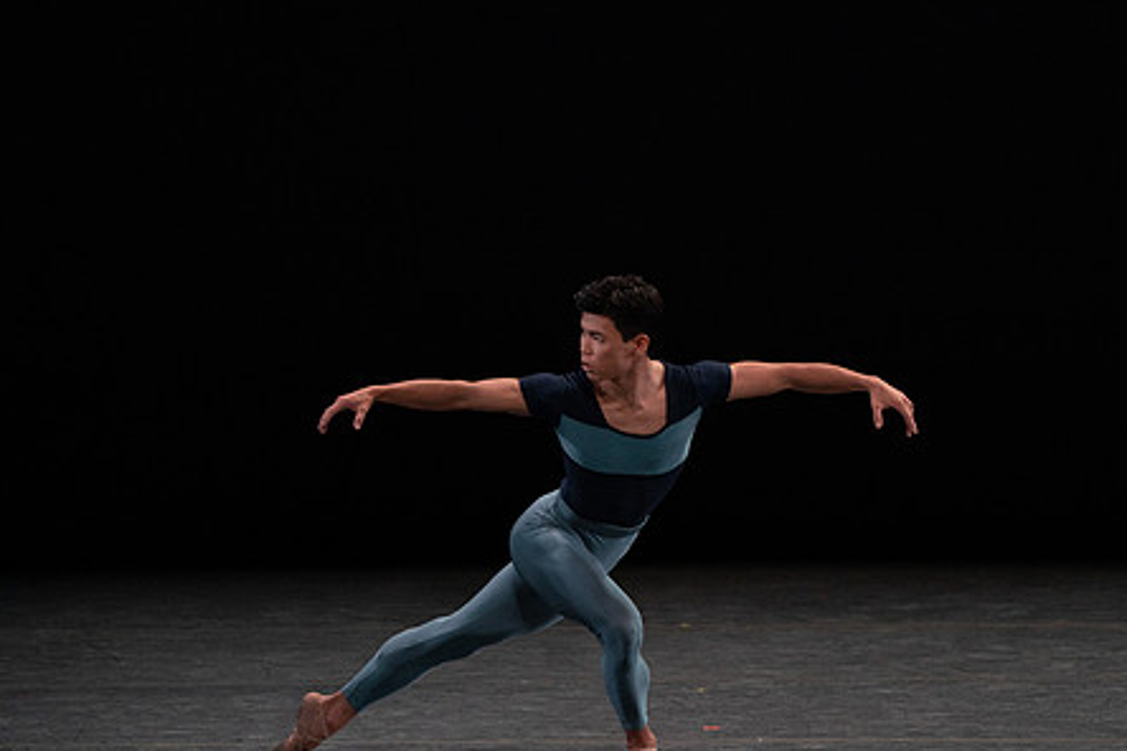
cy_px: 397
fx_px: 16372
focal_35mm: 523
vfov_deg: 2.6
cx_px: 670
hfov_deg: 3.9
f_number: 5.6
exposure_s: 1/400
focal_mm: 400
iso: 5000
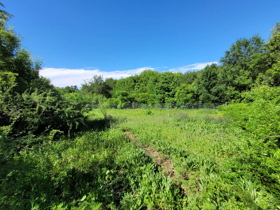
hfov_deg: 106.2
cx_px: 140
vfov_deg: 89.9
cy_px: 105
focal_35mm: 13
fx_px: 105
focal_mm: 1.74
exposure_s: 1/1102
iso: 40
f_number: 2.2
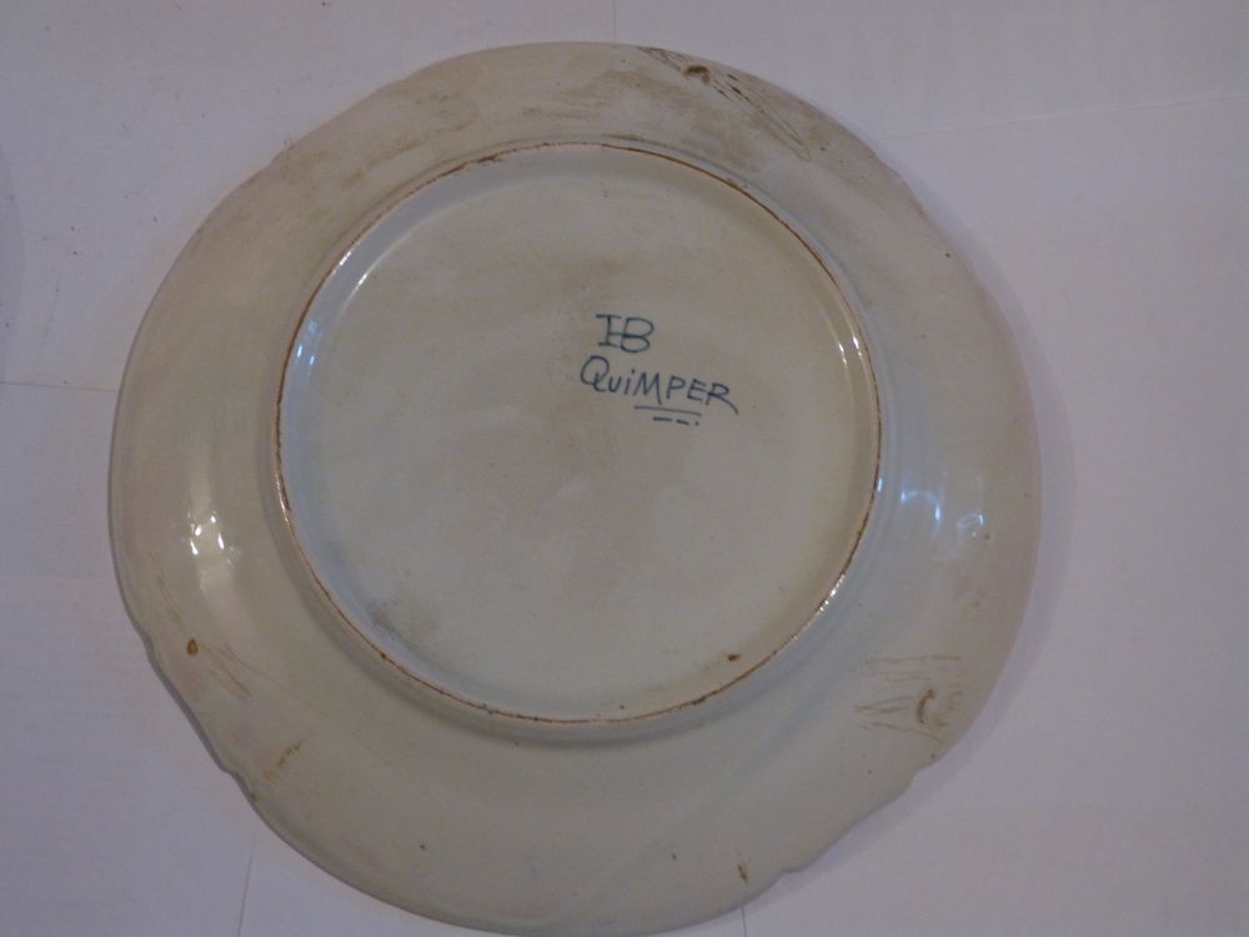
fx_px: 1588
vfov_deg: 32.9
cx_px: 624
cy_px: 468
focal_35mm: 44
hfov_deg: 42.9
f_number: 3.2
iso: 400
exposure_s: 1/20
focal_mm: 7.8
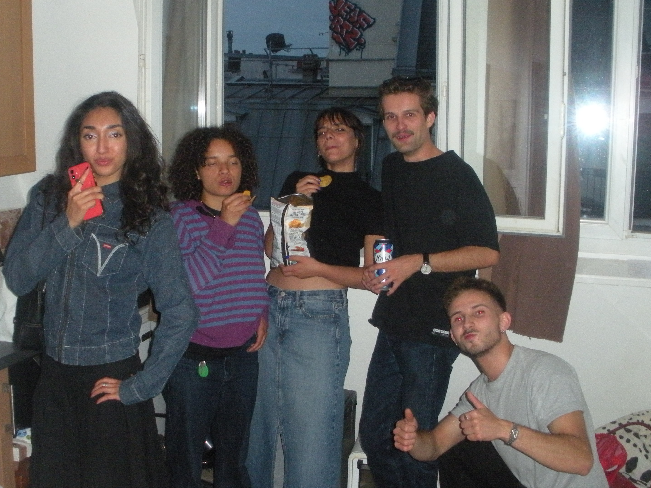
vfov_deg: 31.5
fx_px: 865
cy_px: 243
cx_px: 309
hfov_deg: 41.2
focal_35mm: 46
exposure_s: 1/60
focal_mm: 6.3
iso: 424
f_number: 3.5
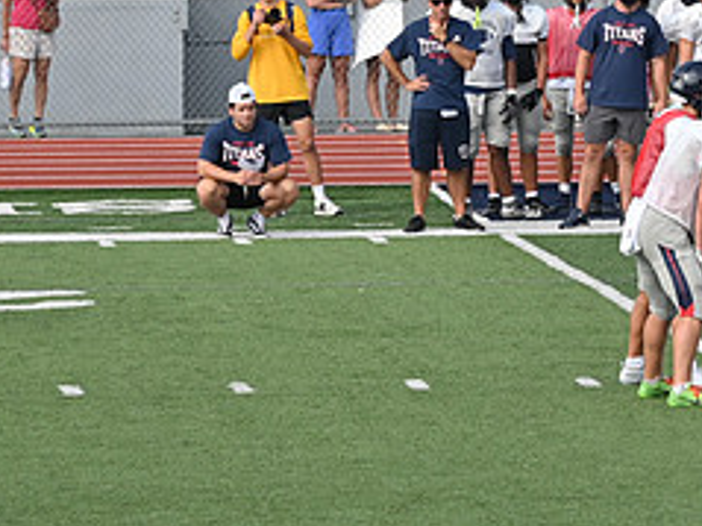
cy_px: 137
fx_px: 10277
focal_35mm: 507
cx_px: 670
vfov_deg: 2.9
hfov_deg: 3.9
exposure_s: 1/800
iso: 180
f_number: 5.6
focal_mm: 145
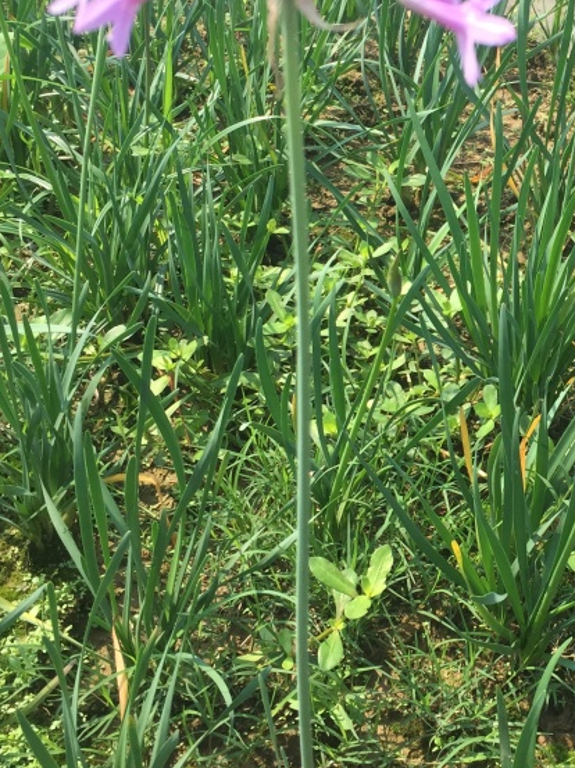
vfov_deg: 34.3
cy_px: 308
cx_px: 546
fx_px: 1242
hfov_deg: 25.1
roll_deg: -0.4
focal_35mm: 56
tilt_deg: -37.3
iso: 32
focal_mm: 4.15
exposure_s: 1/898
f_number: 2.2
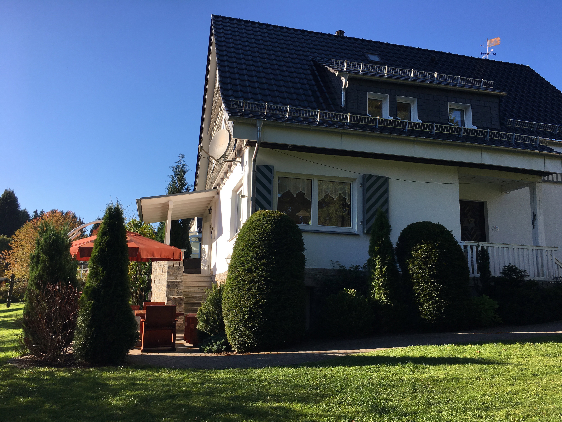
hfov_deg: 61.7
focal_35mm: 29
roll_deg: -3.4
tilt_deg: +11.5
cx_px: 281
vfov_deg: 48.2
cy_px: 211
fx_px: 471
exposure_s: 1/874
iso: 25
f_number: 2.2
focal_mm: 4.15
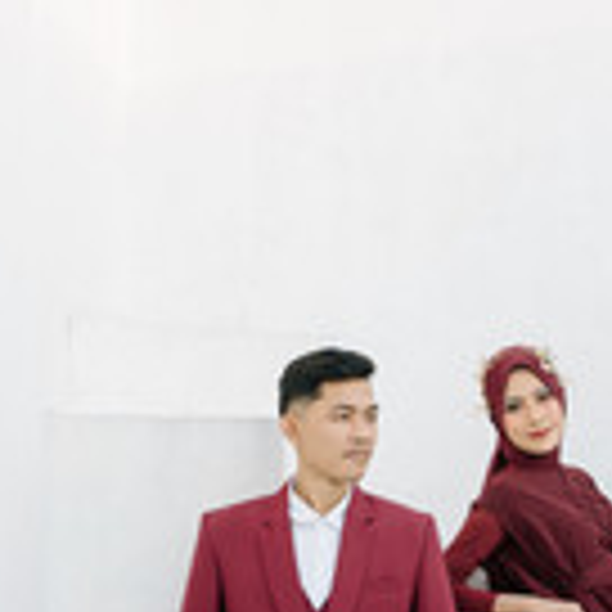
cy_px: 432
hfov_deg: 15.9
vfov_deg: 15.9
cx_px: 443
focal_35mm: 109
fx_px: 2180
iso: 200
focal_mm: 35
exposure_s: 1/640
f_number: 2.2
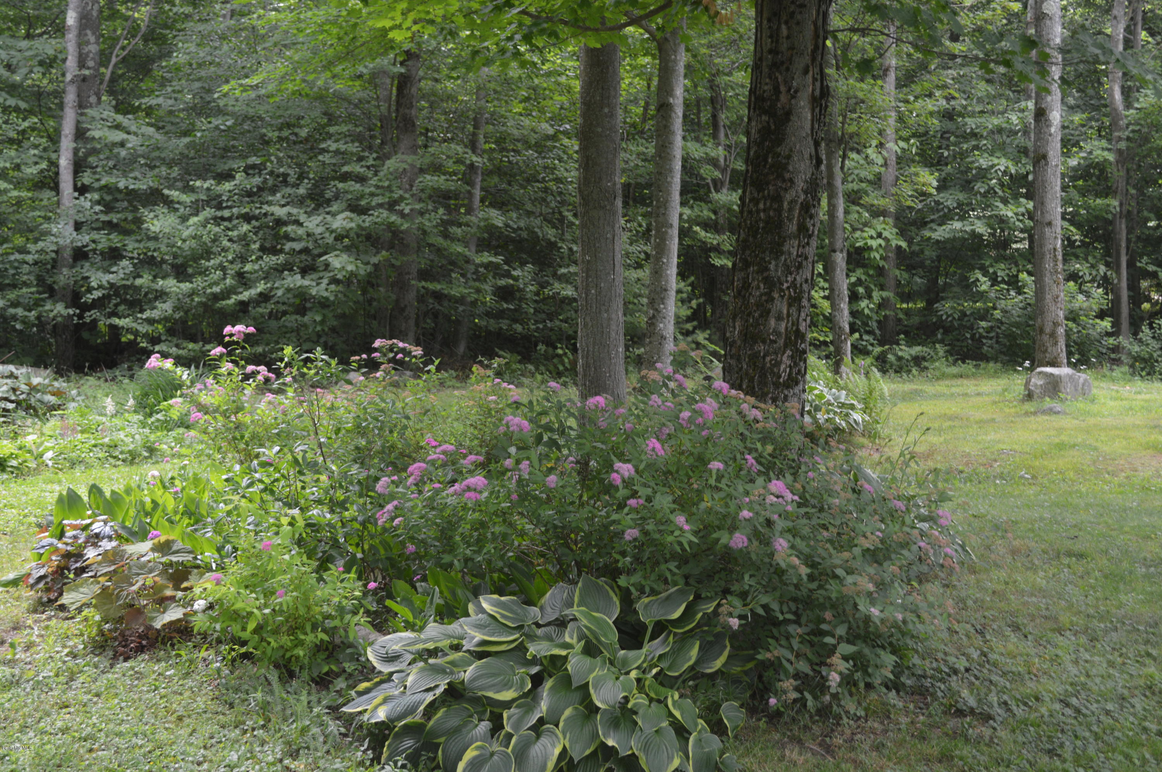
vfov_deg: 28.0
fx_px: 1548
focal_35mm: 48
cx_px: 581
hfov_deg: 41.1
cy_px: 386
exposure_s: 1/100
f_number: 5
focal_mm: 32
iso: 400
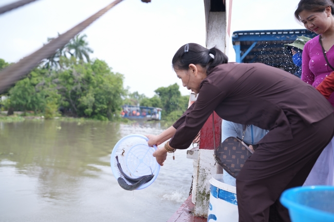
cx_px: 167
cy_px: 111
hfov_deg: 51.9
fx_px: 343
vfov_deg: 35.9
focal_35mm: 37
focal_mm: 37
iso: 200
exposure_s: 1/1250
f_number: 2.8
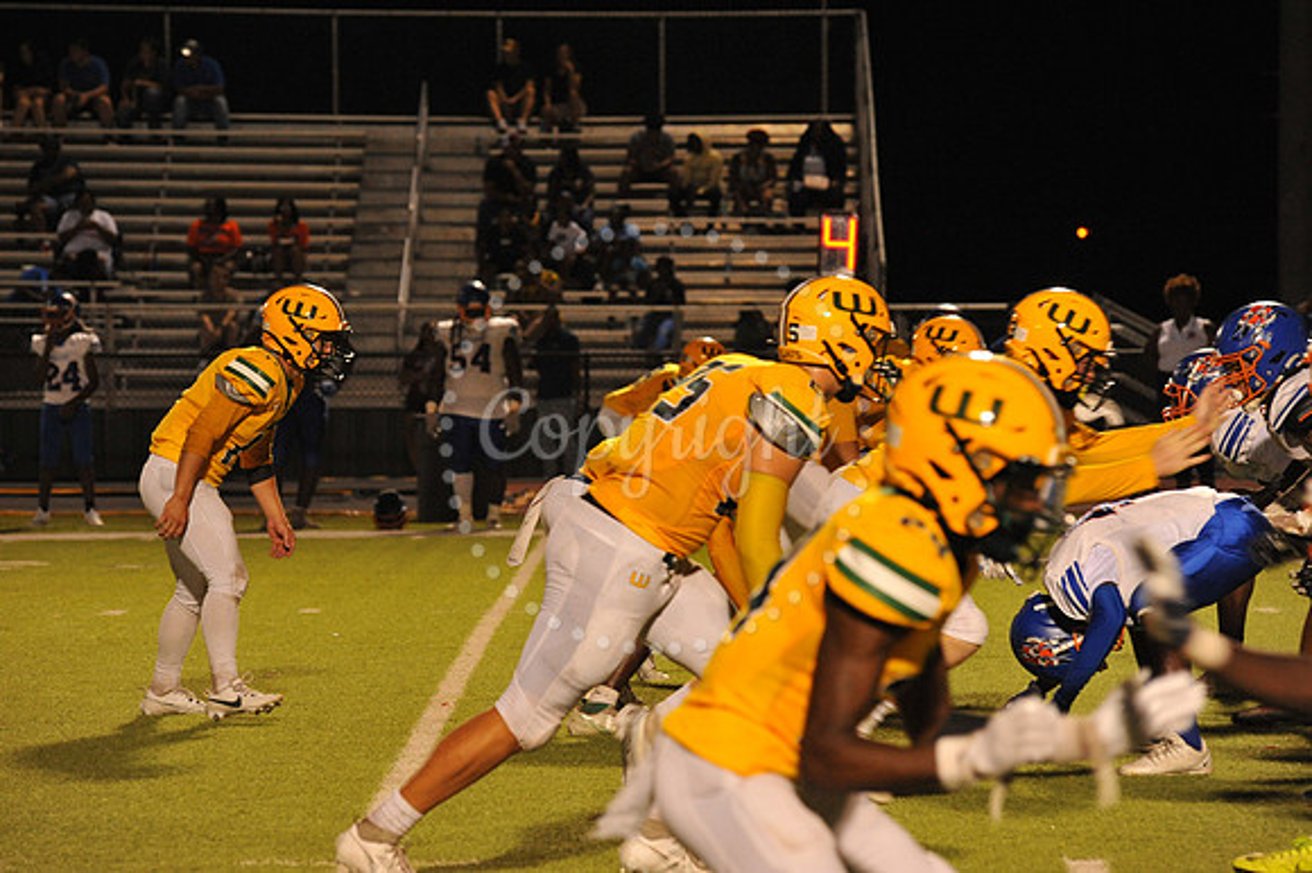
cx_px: 656
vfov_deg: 6.9
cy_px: 436
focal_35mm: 200
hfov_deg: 10.3
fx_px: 7284
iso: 3200
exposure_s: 1/160
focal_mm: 200
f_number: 7.1
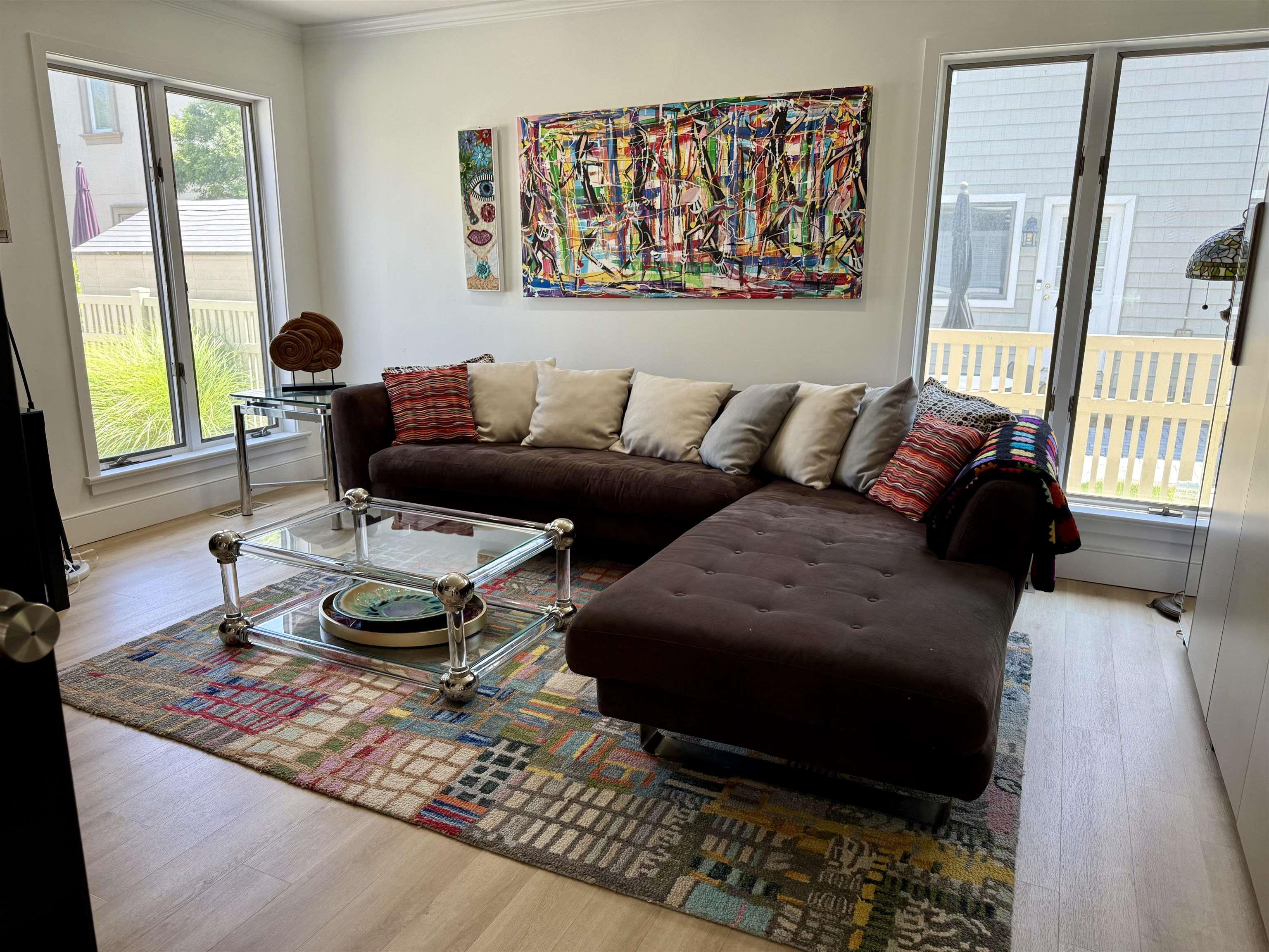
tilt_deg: -13.2
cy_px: 476
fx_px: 880
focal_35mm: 24
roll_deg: -0.9
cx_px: 634
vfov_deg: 56.8
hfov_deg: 71.6
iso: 100
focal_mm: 6.76
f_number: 1.78
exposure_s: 1/200
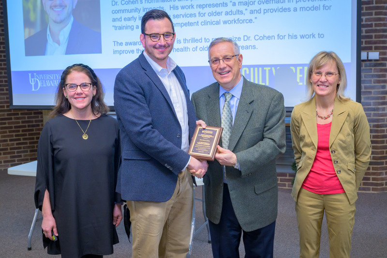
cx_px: 194
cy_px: 129
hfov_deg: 50.7
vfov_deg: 35.0
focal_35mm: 38
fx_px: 408
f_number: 6.3
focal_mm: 38
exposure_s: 1/160
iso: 1600
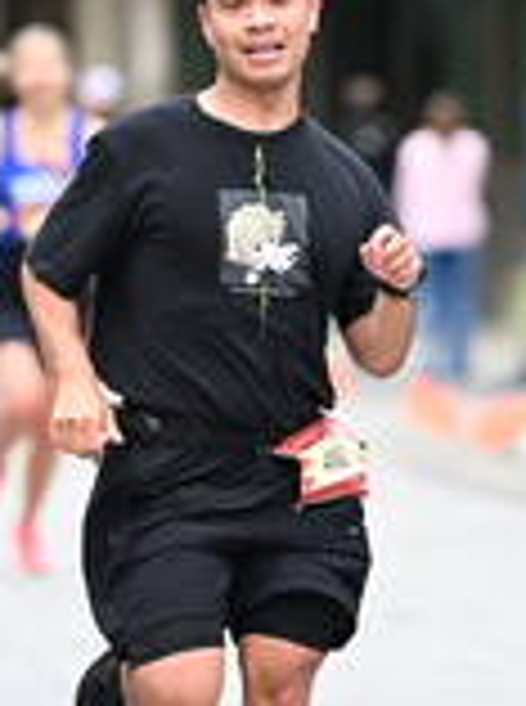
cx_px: 321
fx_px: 12023
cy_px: 324
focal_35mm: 591
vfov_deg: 3.4
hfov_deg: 2.5
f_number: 2.8
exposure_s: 1/1600
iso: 800
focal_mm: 175
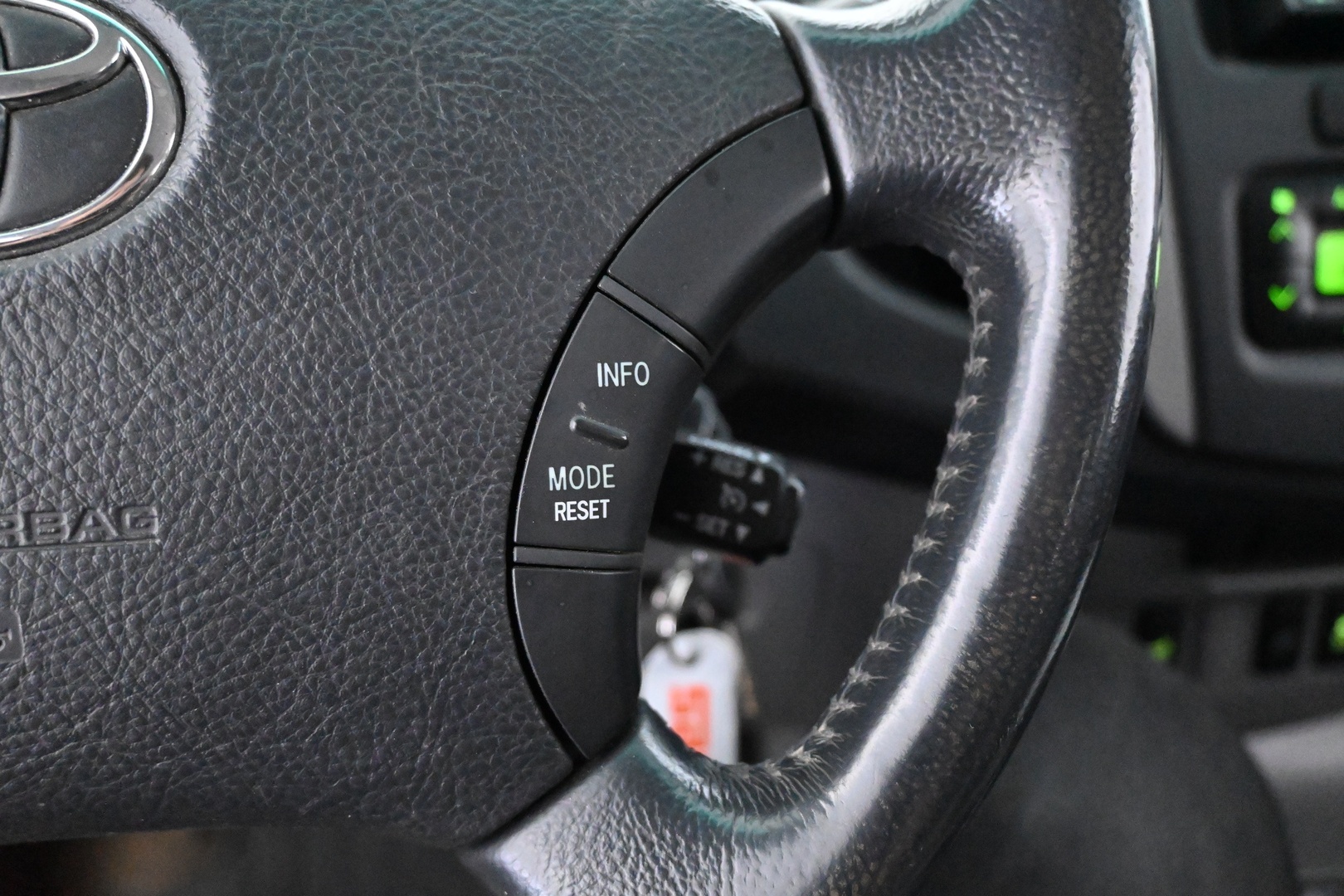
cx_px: 672
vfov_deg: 41.7
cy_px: 448
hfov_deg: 59.5
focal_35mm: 32
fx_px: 1176
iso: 12800
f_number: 4
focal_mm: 21
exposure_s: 1/30
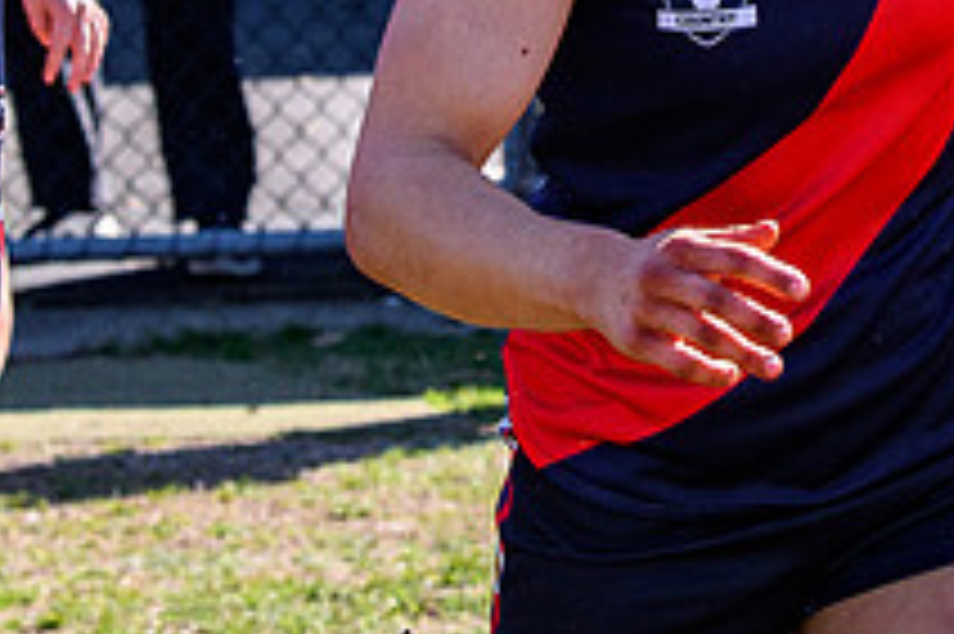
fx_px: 10936
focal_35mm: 413
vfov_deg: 3.3
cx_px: 791
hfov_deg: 5.0
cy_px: -279
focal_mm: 70
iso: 360
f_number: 5.6
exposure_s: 1/1600
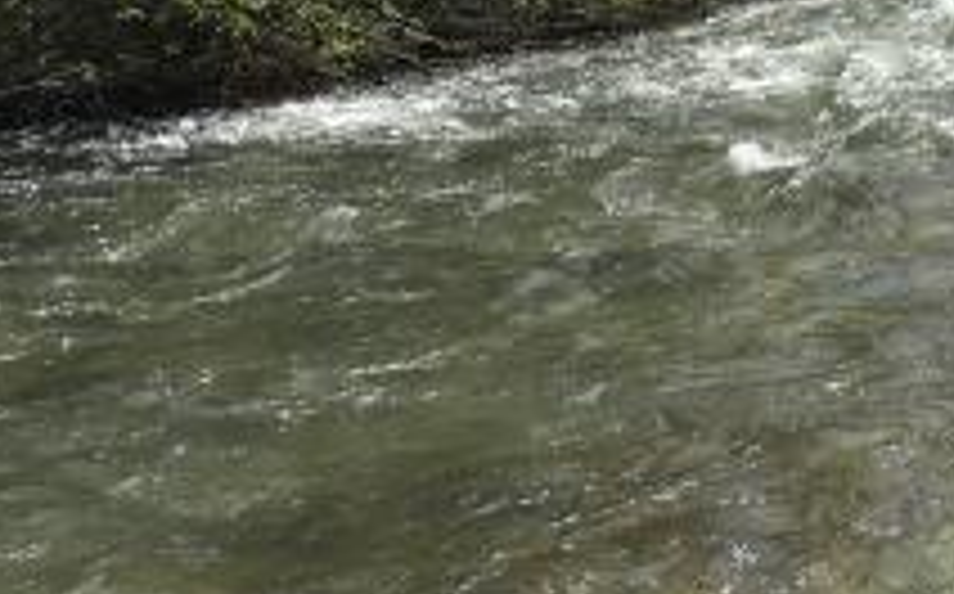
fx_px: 2415
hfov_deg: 19.9
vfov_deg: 13.5
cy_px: -180
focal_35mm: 93
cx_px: 1341
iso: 25
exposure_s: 1/2481
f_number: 2.2
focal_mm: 4.15
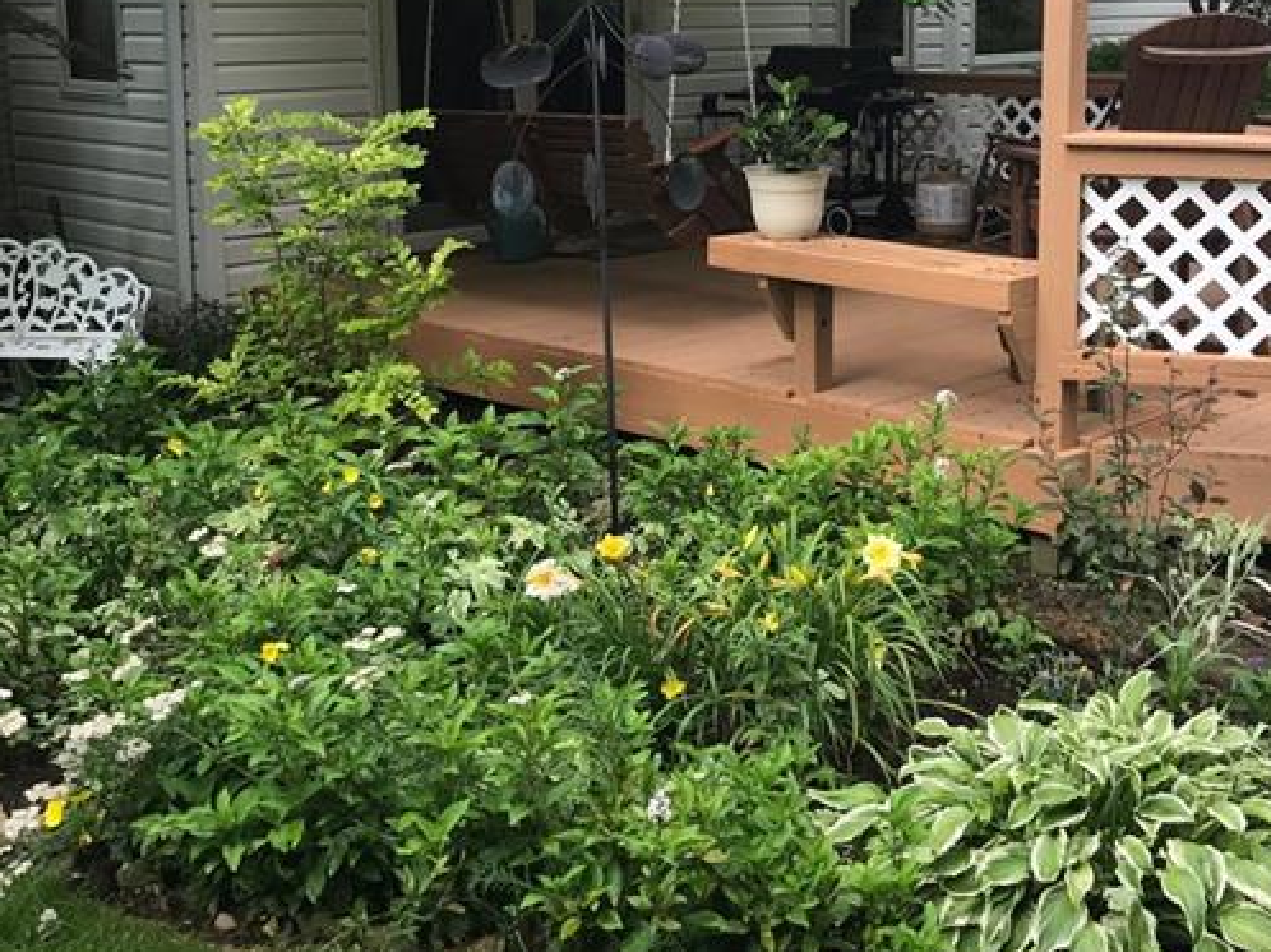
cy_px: 240
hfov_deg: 41.7
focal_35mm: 45
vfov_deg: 31.6
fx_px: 1651
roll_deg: +0.8
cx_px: 812
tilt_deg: -7.6
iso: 20
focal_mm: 3.99
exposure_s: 1/318
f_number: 1.8
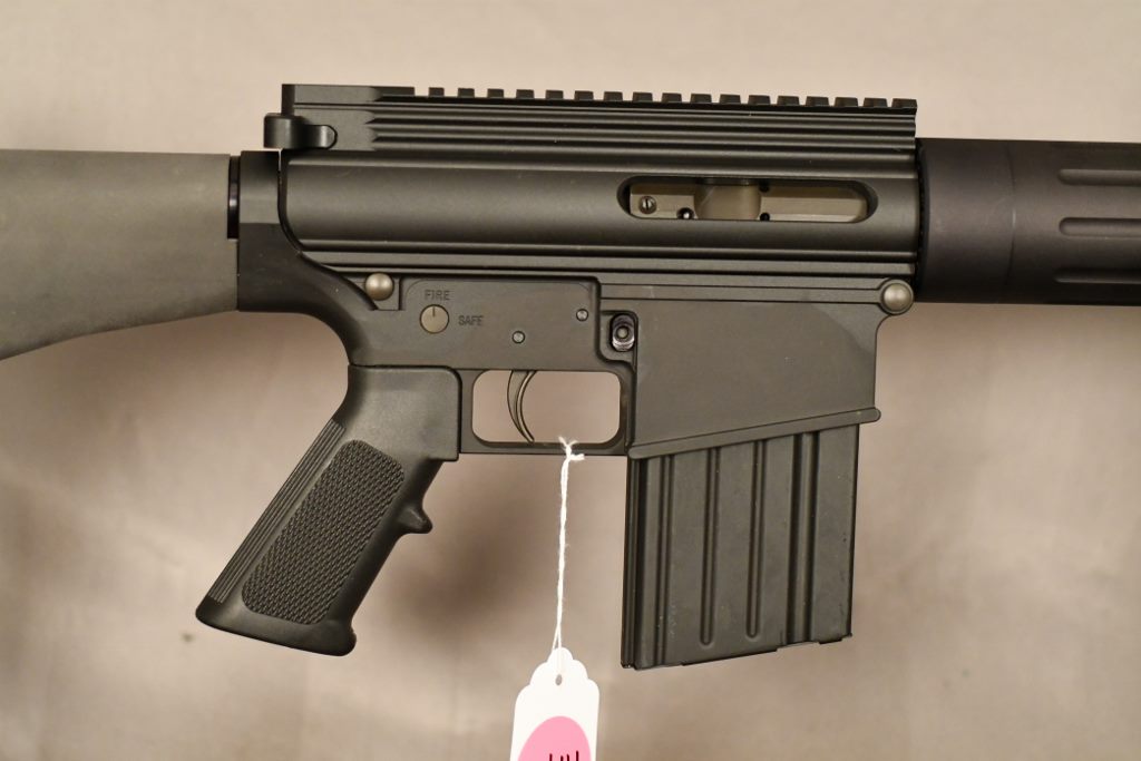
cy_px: 380
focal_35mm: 90
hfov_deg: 22.6
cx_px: 570
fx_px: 2853
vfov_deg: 15.2
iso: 3200
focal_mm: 60
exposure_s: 1/250
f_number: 3.2
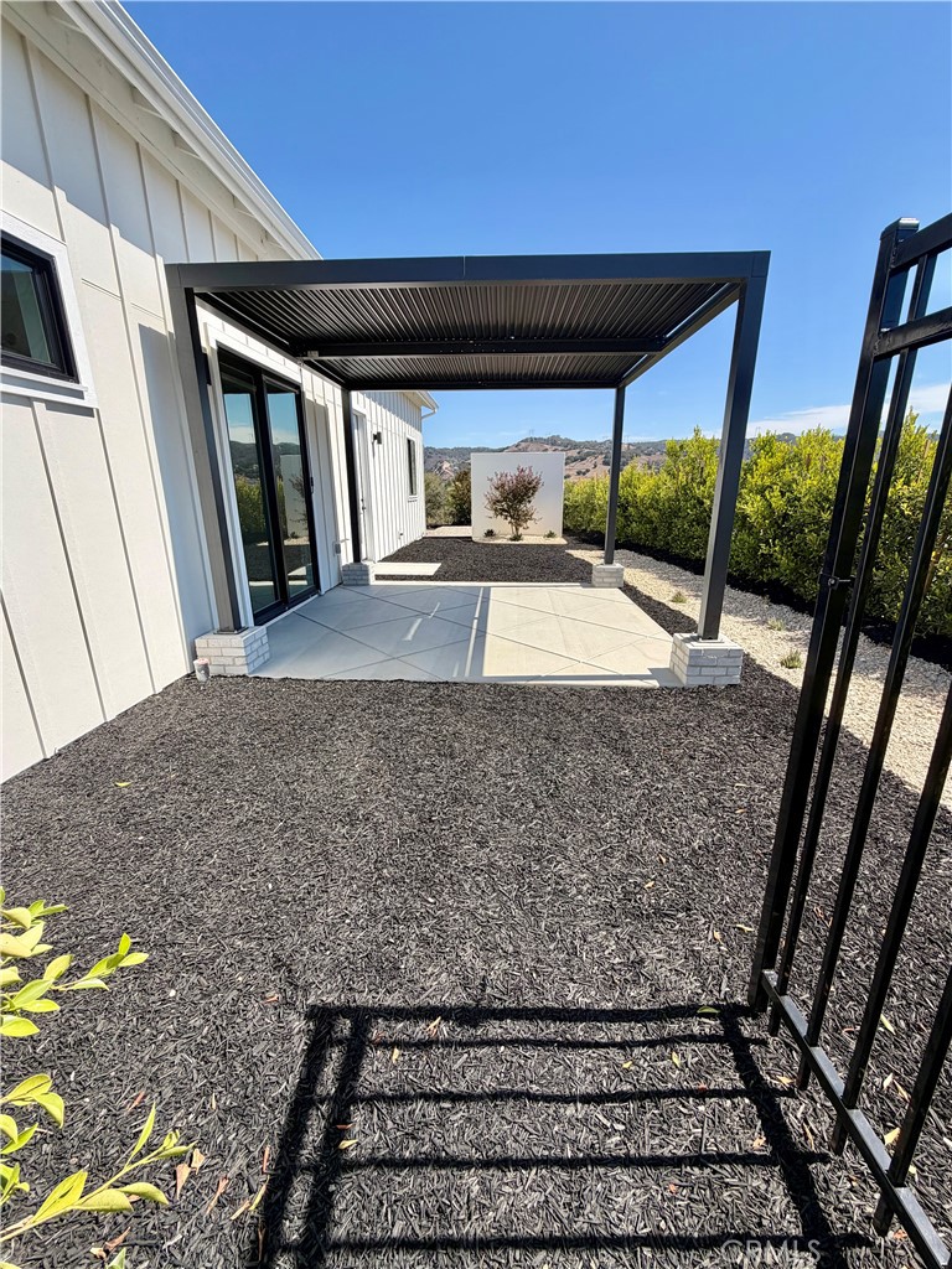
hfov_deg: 85.7
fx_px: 513
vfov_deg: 102.1
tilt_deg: -15.6
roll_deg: +0.8
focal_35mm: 14
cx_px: 476
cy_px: 634
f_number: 2.2
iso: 32
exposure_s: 1/770
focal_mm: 2.22
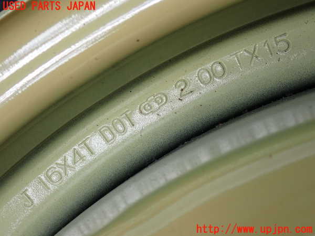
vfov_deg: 16.8
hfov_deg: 22.3
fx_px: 801
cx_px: 158
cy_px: 118
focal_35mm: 88
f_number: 4.5
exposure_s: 1/125
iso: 320
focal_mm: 15.66
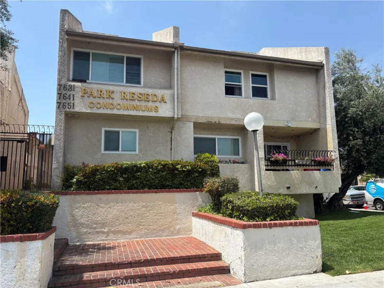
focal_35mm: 26
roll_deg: +1.3
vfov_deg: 53.1
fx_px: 288
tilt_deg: +9.0
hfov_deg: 67.3
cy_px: 144
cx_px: 192
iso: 50
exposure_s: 1/3125
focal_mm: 5.96
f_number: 1.6
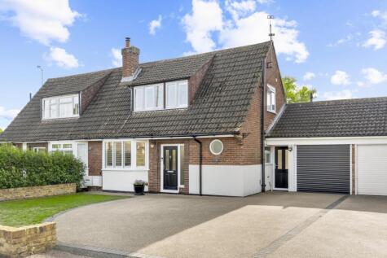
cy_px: 129
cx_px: 194
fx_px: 344
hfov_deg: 58.7
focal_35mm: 32
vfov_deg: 41.1
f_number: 7.1
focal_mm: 32
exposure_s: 1/50
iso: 320
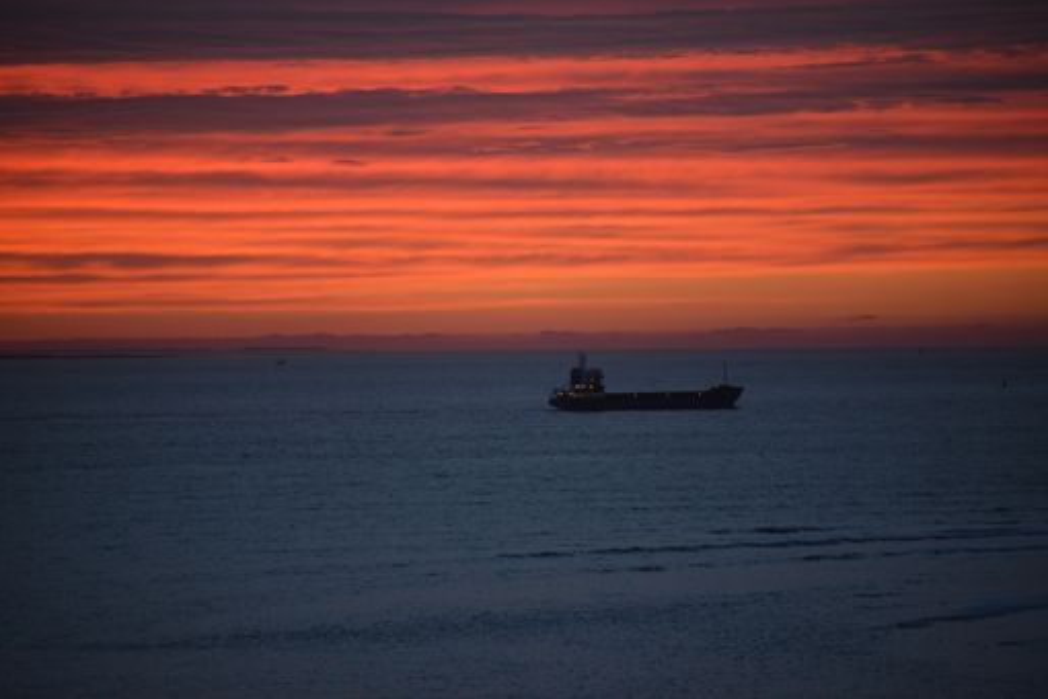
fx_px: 5851
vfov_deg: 6.8
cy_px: 350
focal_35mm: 201
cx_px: 524
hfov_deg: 10.2
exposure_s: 1/250
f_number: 2.8
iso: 800
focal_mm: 200
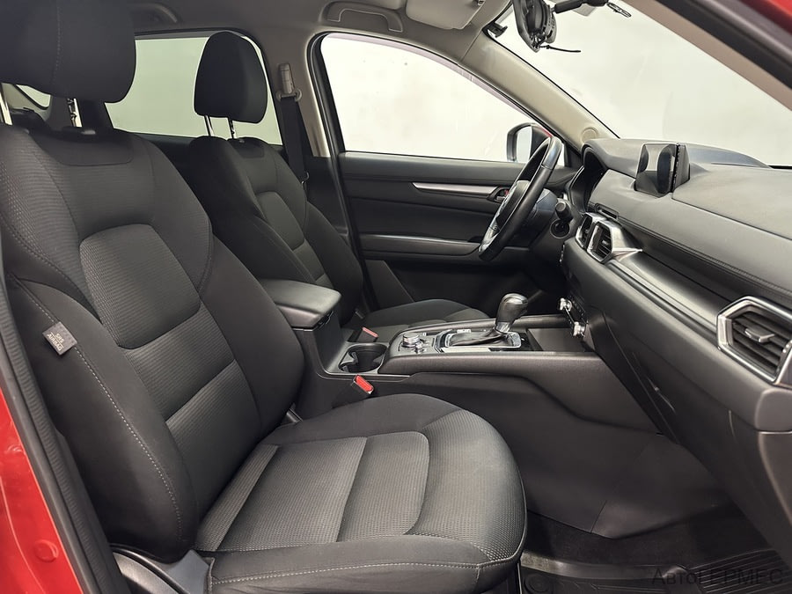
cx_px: 396
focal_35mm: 24
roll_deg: -0.9
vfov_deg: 56.8
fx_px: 549
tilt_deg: -15.1
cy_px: 297
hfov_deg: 71.6
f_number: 1.78
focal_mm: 6.86
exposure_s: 1/50
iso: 500
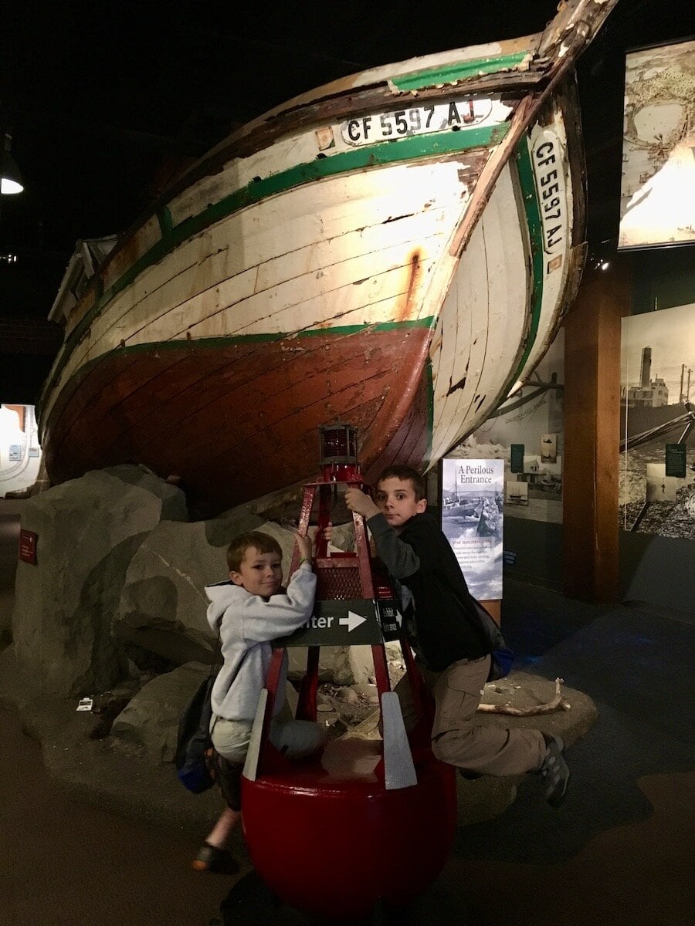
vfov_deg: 61.7
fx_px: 776
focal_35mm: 29
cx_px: 348
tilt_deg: -1.5
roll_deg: -0.1
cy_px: 463
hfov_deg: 48.2
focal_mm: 4.15
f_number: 2.2
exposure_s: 1/15
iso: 200
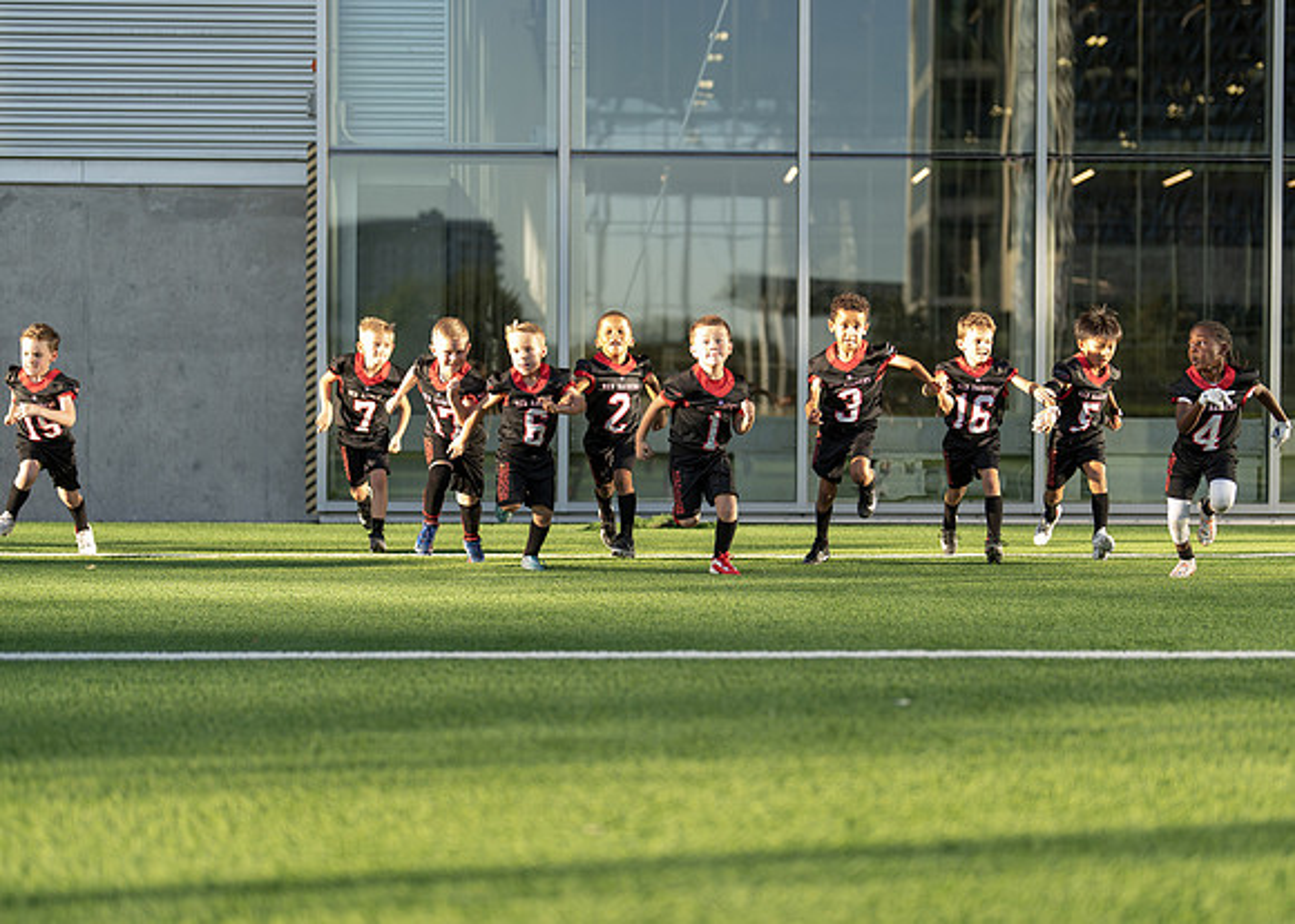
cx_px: 695
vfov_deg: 23.2
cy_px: 475
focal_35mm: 61
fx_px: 2255
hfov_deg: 32.0
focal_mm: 50
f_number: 1.2
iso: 80
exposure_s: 1/1000
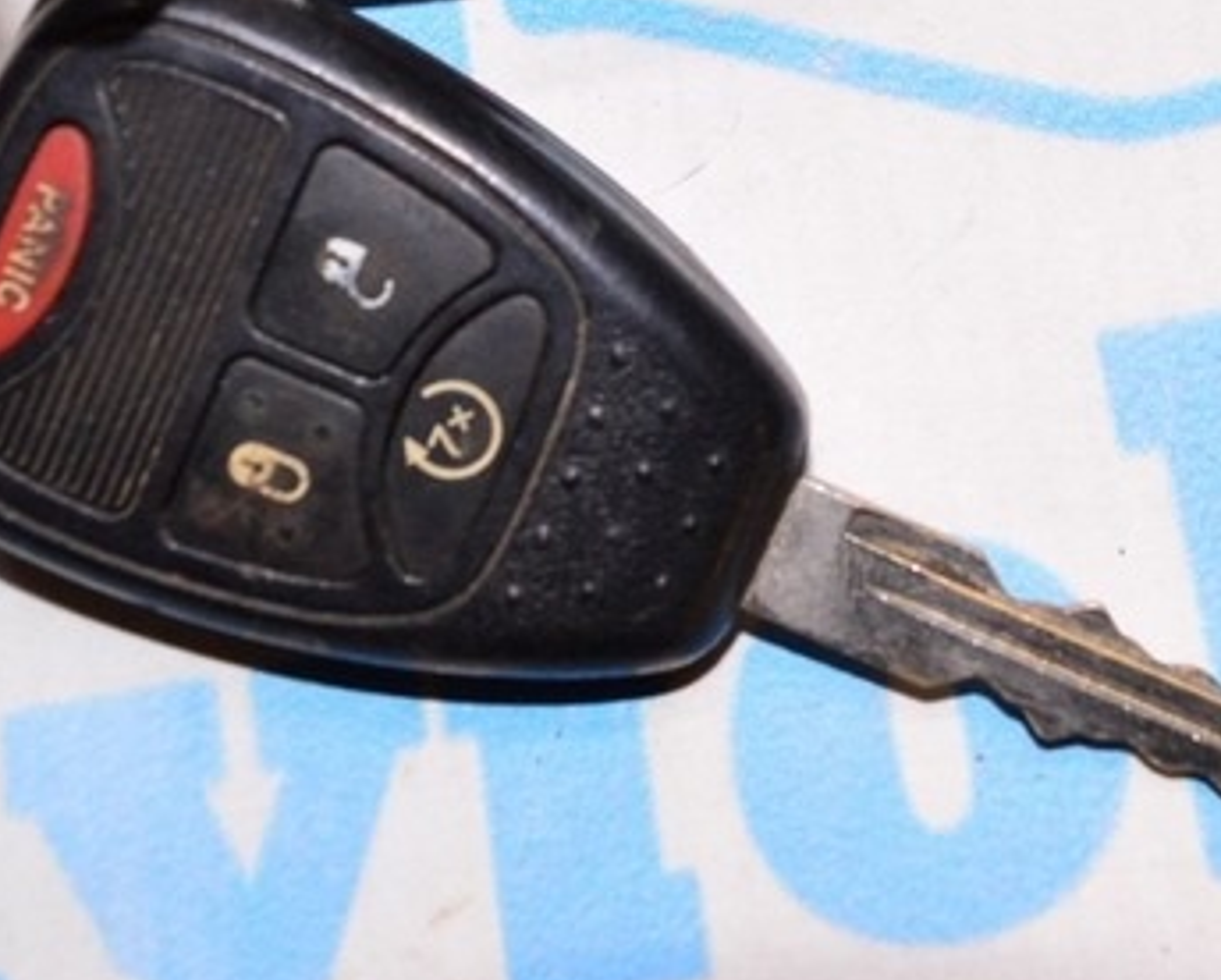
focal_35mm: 92
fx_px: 3328
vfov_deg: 16.2
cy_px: -115
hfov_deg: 20.7
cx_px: 887
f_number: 8
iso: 1600
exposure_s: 1/160
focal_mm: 22
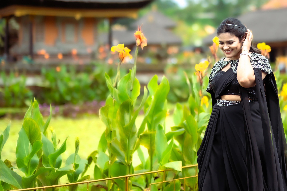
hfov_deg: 20.0
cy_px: 41
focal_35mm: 101
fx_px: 805
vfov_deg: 13.5
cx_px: 237
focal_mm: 50
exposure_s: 1/5000
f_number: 1.2
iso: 100
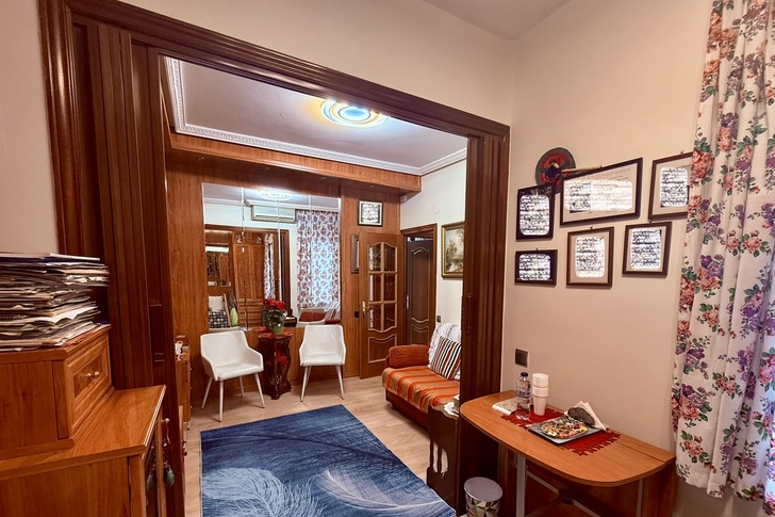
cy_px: 303
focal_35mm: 16
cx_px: 393
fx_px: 344
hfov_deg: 96.7
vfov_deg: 73.1
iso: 320
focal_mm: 2.22
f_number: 2.2
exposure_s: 1/100
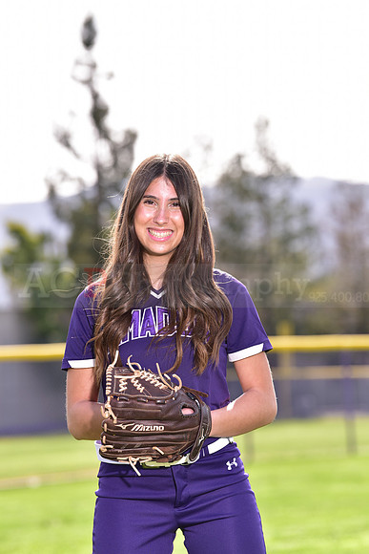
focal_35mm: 170
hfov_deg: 8.1
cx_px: 184
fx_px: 2612
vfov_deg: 12.1
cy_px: 277
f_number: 5
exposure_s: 1/250
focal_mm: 170
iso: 100
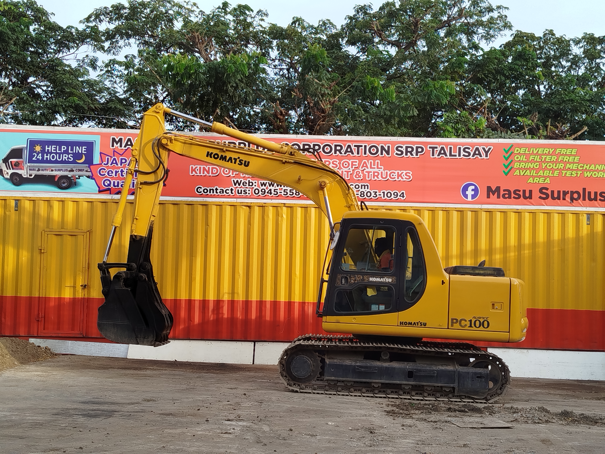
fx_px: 874
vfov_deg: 29.1
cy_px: 227
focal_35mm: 50
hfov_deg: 38.2
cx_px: 302
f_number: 1.7
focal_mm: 5.31
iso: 50
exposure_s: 1/265
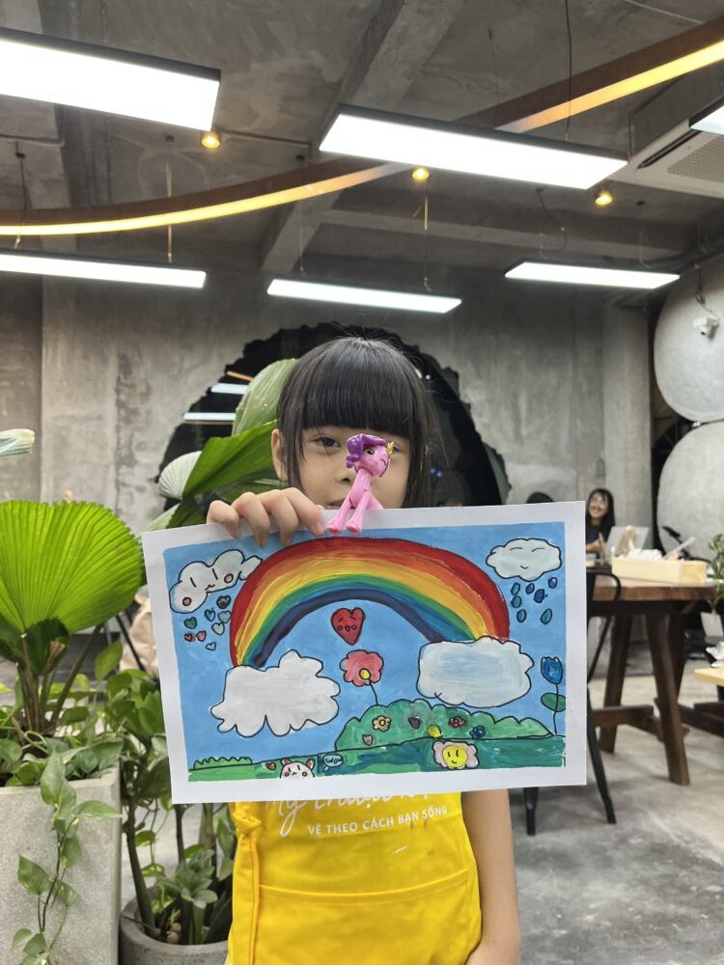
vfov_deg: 67.3
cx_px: 362
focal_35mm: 26
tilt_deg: +2.9
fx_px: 725
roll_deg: +0.3
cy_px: 482
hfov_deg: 53.1
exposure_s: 1/100
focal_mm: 5.1
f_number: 1.6
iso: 80
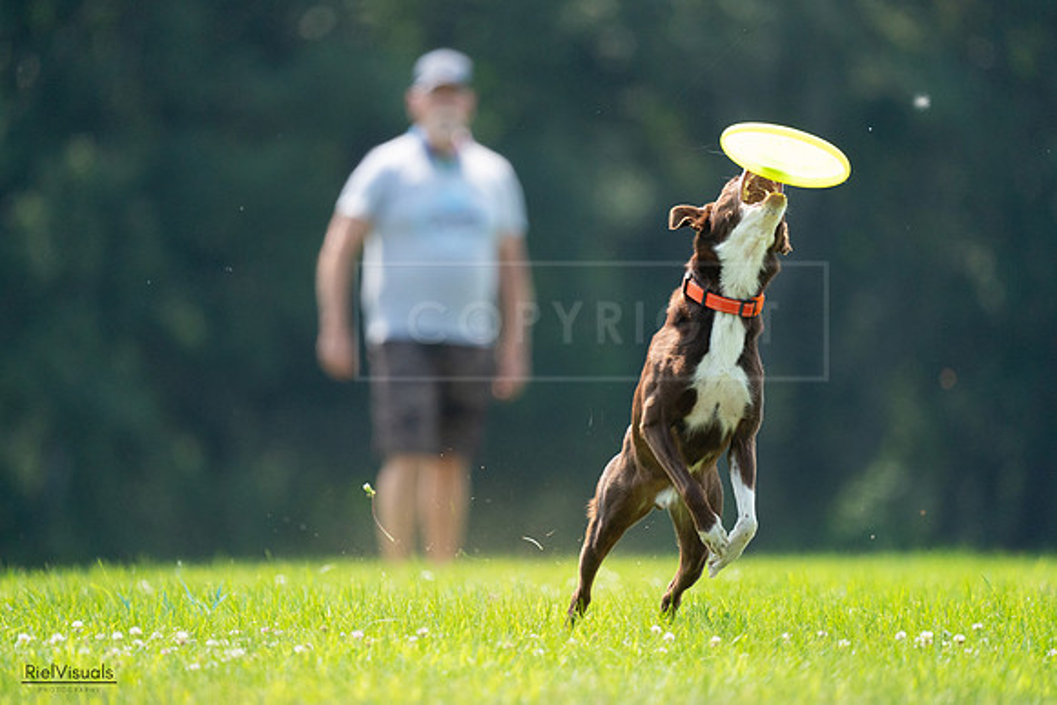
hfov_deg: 3.4
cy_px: 352
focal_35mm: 600
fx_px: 17620
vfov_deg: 2.3
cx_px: 528
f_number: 6.3
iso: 3200
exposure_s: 1/4000
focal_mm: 600
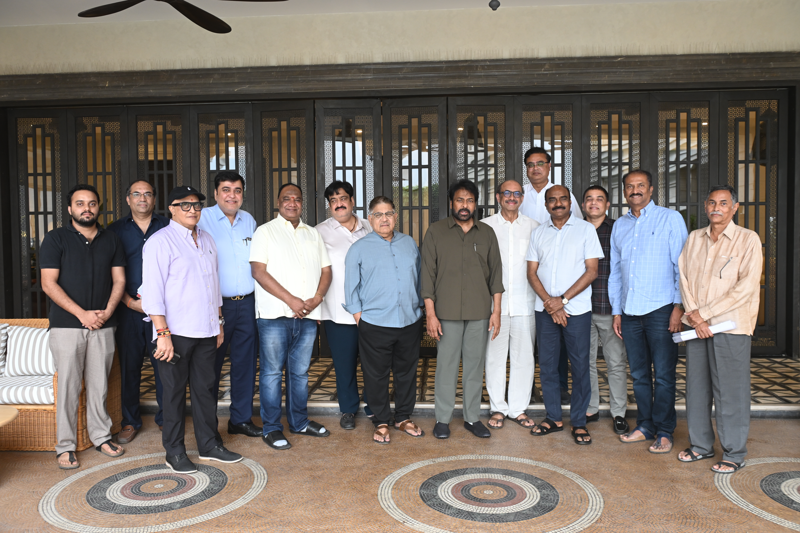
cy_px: 266
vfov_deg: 42.3
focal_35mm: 31
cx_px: 400
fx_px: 689
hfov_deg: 60.3
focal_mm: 31
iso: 1000
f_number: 5.6
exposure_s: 1/100
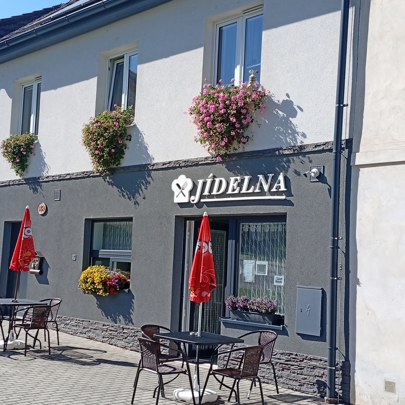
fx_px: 688
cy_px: 203
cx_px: 162
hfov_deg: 32.7
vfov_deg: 32.8
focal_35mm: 52
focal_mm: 3.98
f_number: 1.8
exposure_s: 1/440
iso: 50
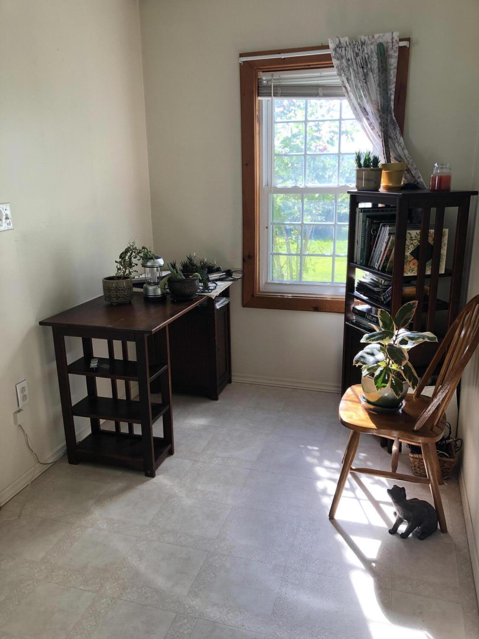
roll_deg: +2.3
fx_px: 517
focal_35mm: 28
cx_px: 240
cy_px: 320
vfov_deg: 63.4
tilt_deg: -17.4
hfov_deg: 49.7
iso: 64
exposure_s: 1/120
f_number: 1.8
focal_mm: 3.99
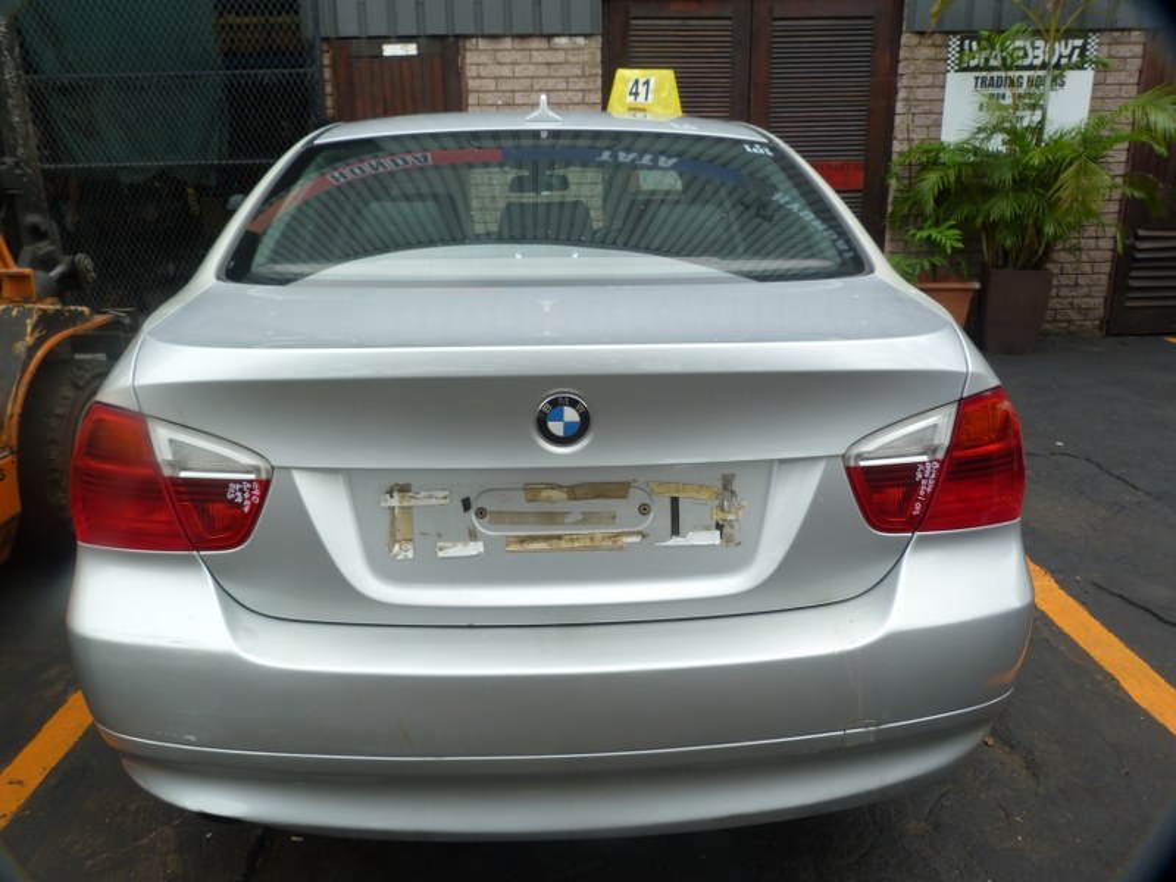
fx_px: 849
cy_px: 441
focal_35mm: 25
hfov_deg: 69.4
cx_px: 588
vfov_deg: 54.9
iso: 80
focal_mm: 4.5
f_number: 4
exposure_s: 1/160
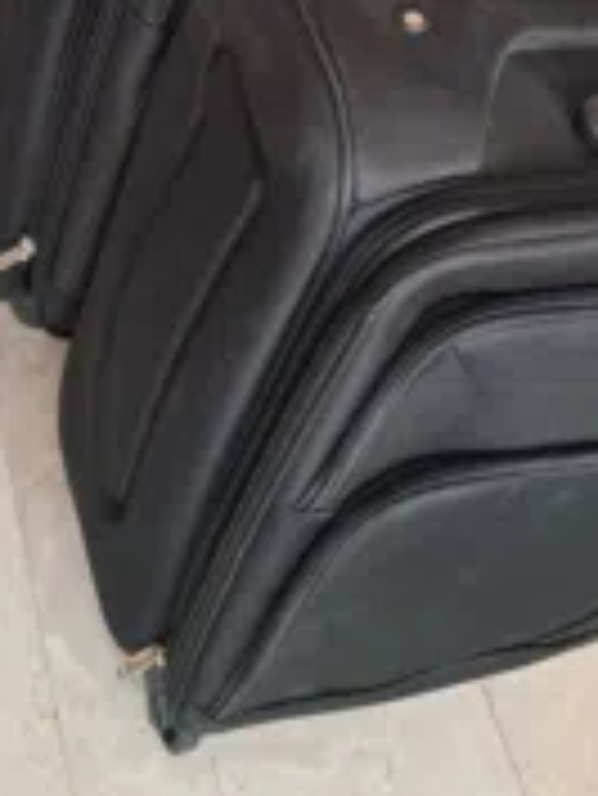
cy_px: -90
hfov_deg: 24.1
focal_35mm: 61
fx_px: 1403
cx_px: 306
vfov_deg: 28.6
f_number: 1.8
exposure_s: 1/20
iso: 1000
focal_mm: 4
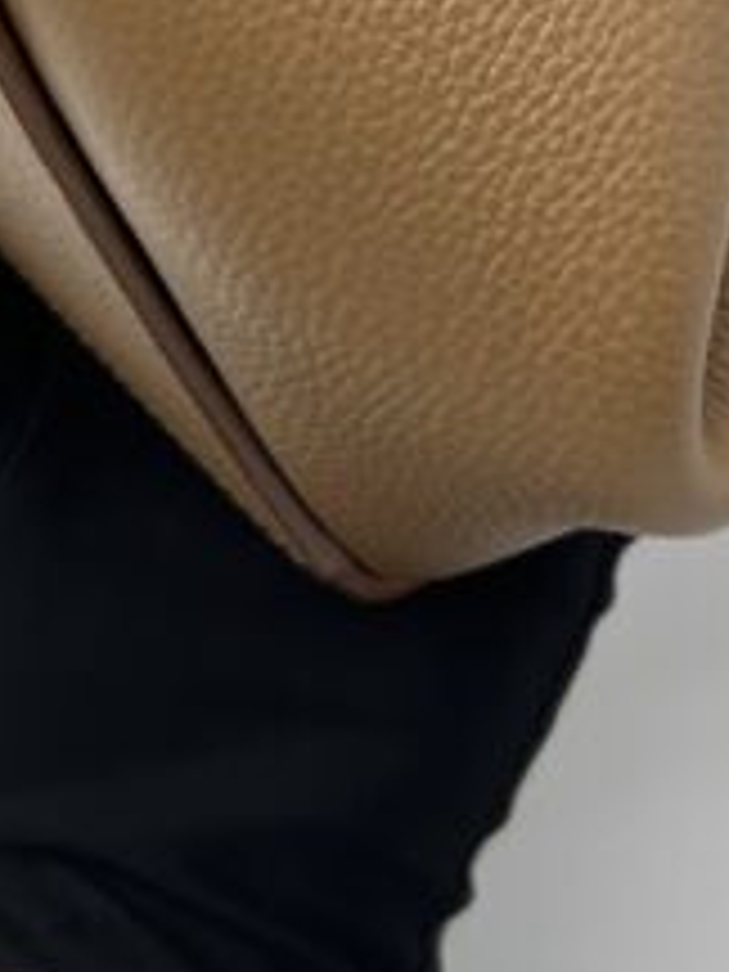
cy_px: -230
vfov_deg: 15.4
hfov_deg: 12.0
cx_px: 130
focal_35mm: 123
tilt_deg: -40.8
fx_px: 3454
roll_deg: +11.7
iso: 32
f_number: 1.5
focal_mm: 5.7
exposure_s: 1/110
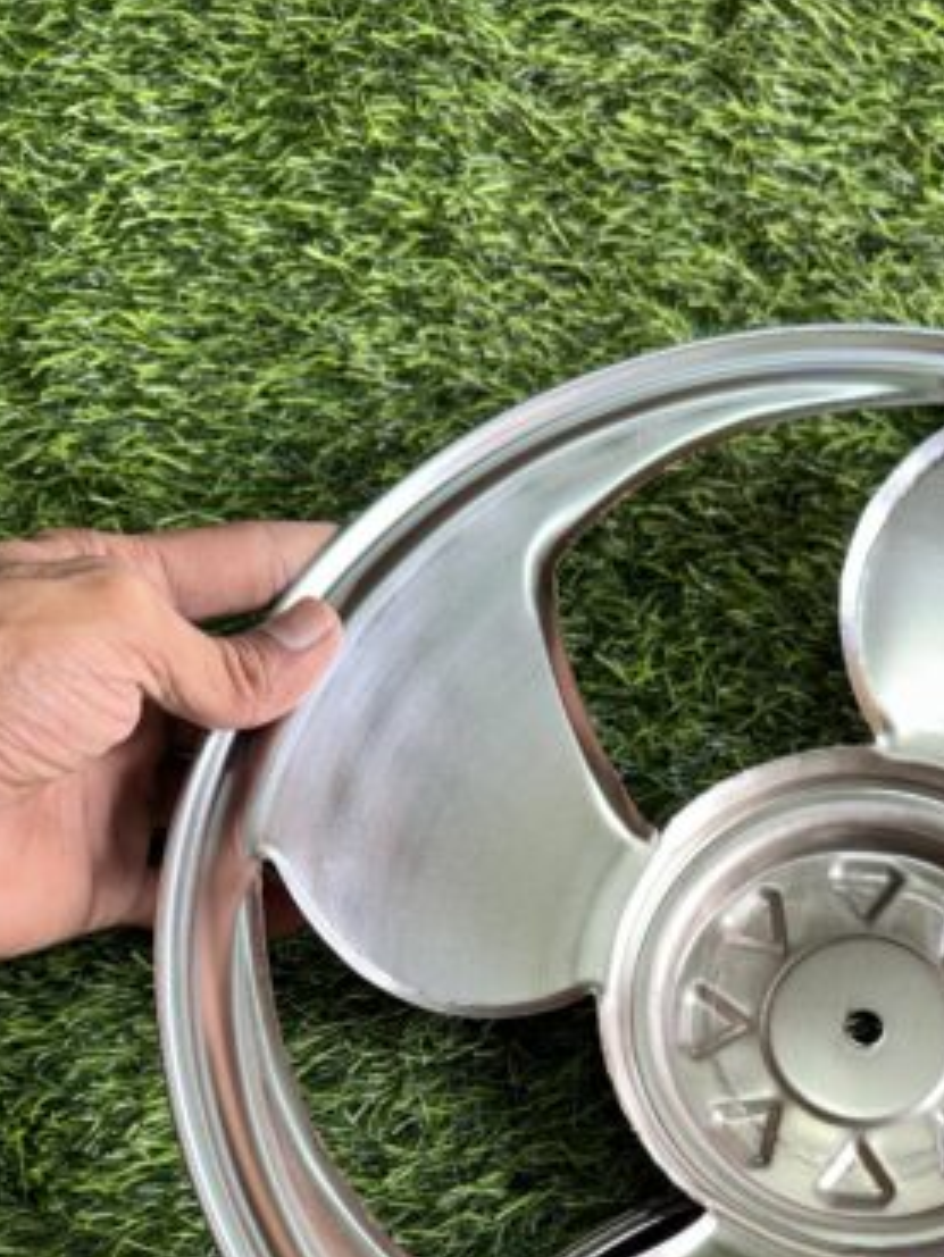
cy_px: 1291
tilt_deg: -77.3
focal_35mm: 52
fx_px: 1890
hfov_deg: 27.6
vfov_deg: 33.3
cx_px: 733
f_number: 1.78
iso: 50
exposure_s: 1/100
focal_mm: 6.76
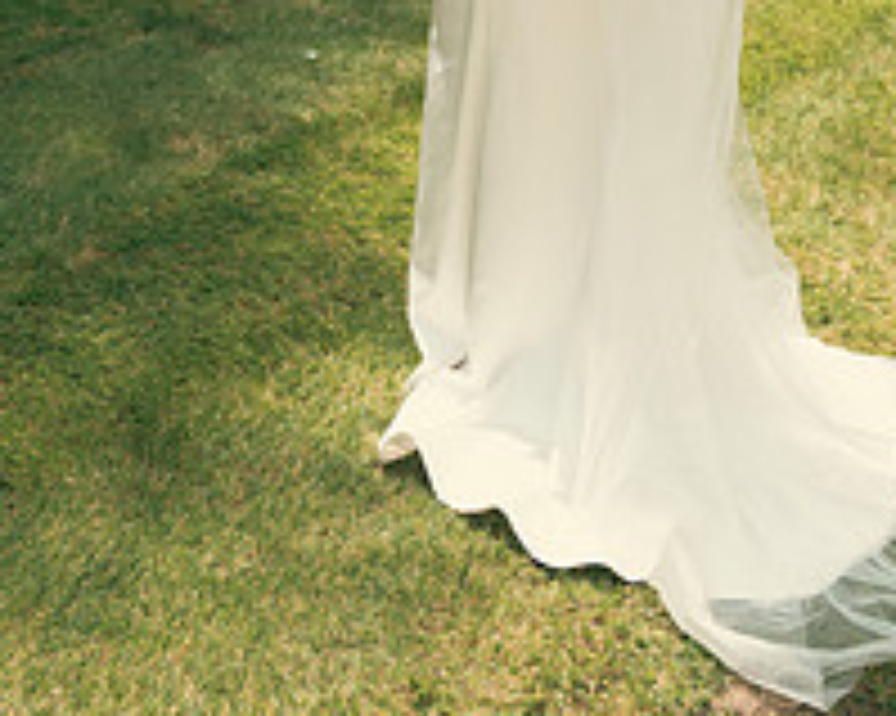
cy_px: -225
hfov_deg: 27.0
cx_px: 585
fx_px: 1855
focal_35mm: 70
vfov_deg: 20.0
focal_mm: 33
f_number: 3.5
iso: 125
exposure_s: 1/1250
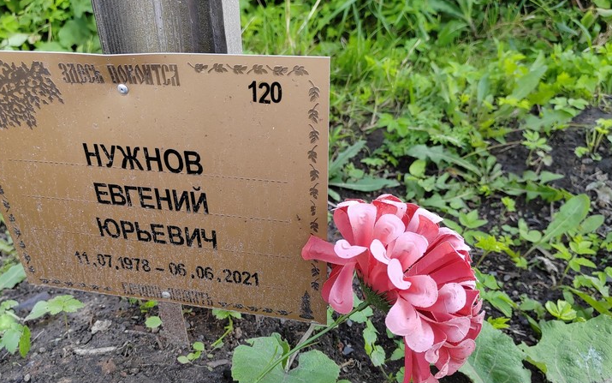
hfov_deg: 59.5
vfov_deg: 39.3
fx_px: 534
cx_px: 277
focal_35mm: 32
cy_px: 224
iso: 100
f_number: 1.9
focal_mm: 5.52
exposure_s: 1/180
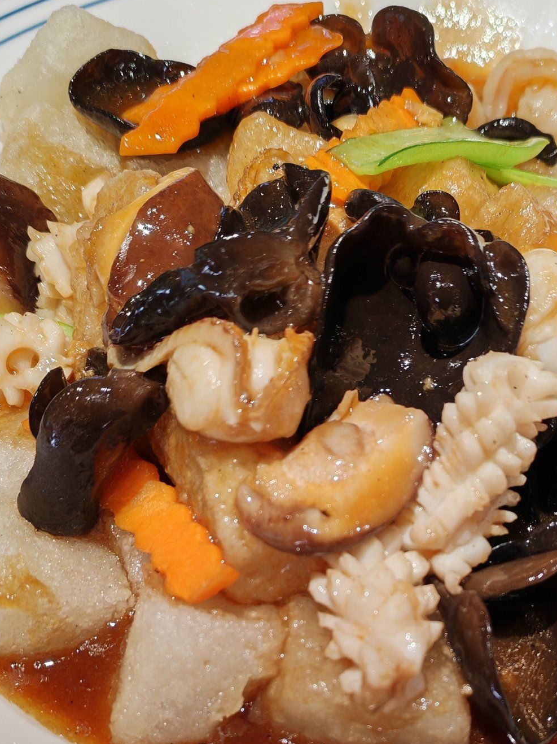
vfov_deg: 33.4
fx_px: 1202
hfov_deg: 25.9
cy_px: 596
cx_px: 371
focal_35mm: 56
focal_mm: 6.12
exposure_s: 1/100
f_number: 1.9
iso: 250
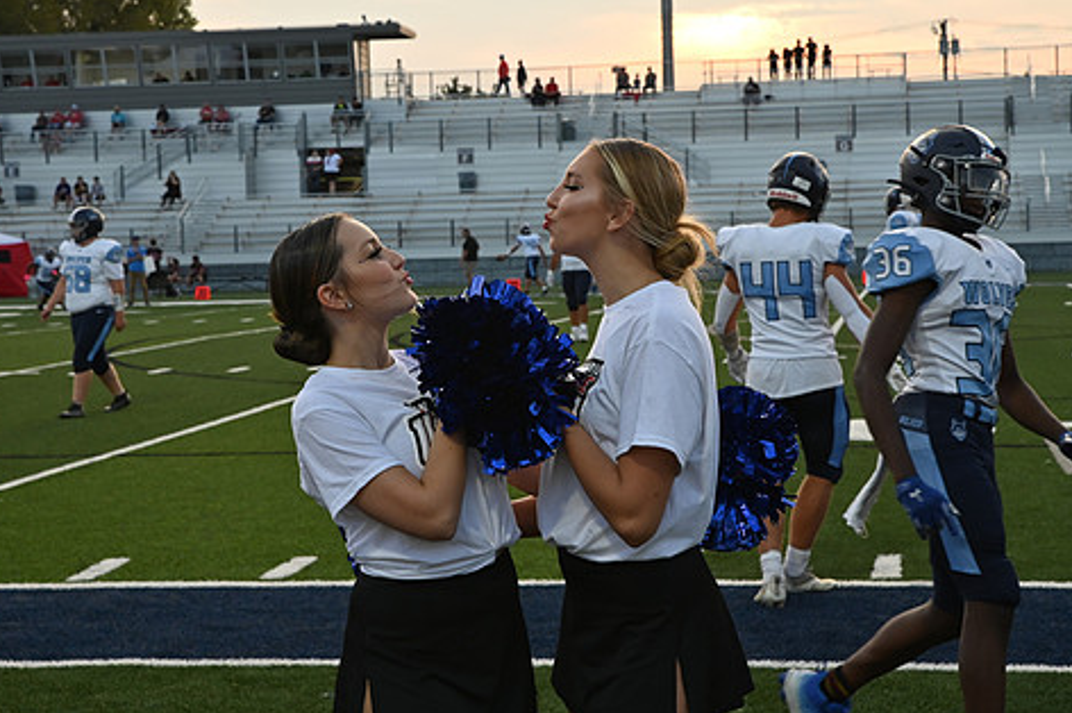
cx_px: 497
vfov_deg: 15.9
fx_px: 2559
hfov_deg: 23.7
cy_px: 288
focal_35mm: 86
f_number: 8
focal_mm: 70
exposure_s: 1/250
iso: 800
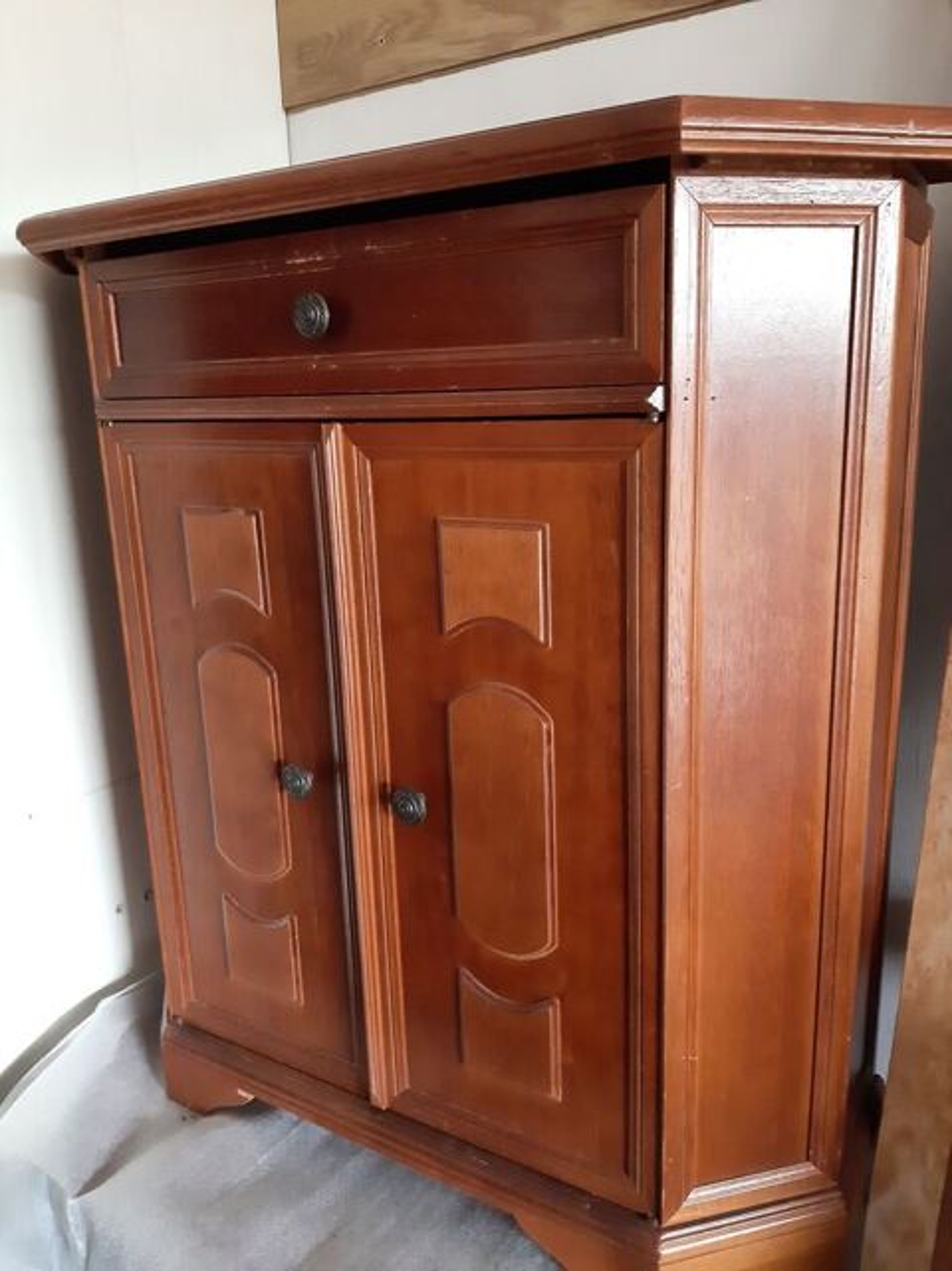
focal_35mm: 26
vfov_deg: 67.3
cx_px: 476
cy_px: 636
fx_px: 954
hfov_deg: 53.0
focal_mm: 3.93
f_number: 1.7
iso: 500
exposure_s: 1/50
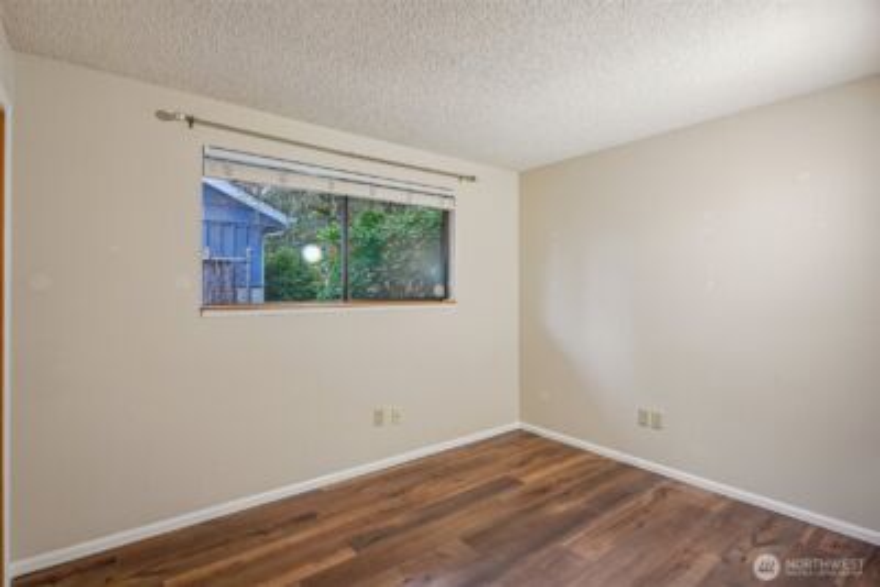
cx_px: 440
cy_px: 294
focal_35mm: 18
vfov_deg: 67.4
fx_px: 440
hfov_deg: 90.0
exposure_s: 1/15
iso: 400
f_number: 8
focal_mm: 18
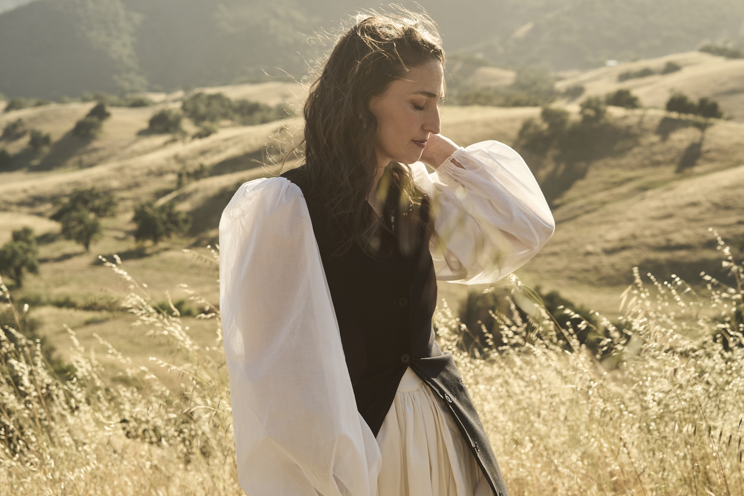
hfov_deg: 29.6
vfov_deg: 20.0
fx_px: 1405
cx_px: 391
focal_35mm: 68
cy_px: 224
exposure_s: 1/200
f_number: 5.6
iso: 500
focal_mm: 55
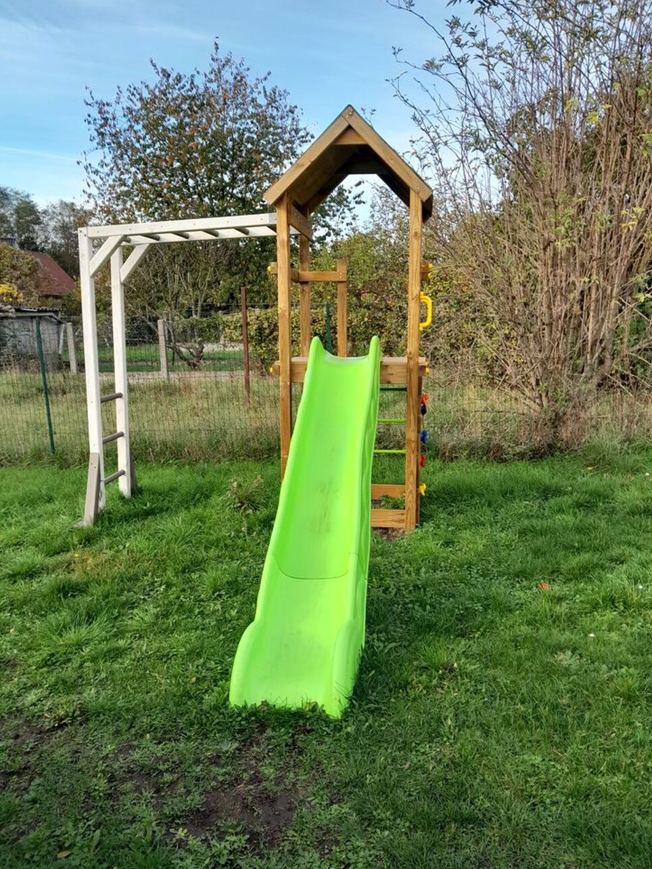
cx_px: 321
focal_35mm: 28
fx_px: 703
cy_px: 439
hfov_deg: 49.7
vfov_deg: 63.5
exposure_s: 1/125
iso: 40
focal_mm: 4
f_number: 1.8
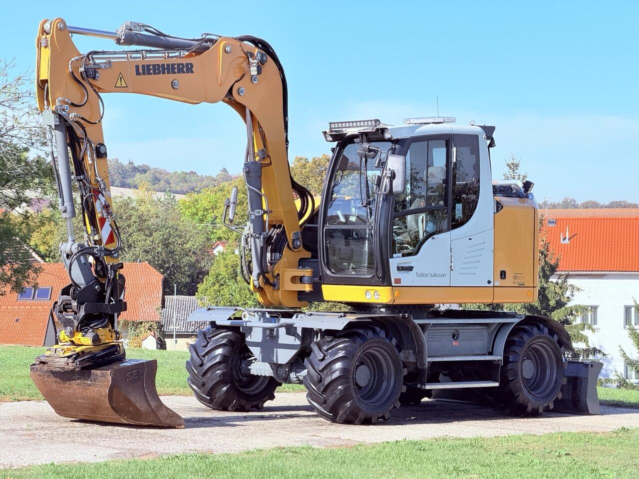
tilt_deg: +0.3
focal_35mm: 100
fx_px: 1846
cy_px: 240
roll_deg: +0.7
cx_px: 320
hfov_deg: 19.6
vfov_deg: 14.8
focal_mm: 16.89
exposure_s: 1/638
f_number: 2.8
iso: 40
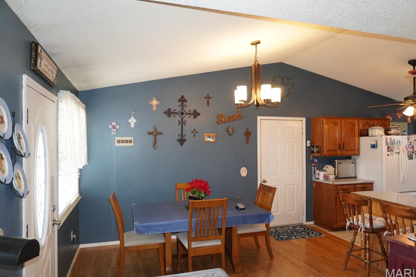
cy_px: 138
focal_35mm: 25
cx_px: 211
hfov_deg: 71.5
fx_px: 289
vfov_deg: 51.3
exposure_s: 1/160
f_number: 3.5
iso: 1600
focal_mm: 16
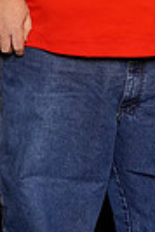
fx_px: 1565
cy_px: -148
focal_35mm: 243
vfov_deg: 8.2
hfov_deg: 5.6
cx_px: 206
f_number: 8
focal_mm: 48
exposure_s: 1/100
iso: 640
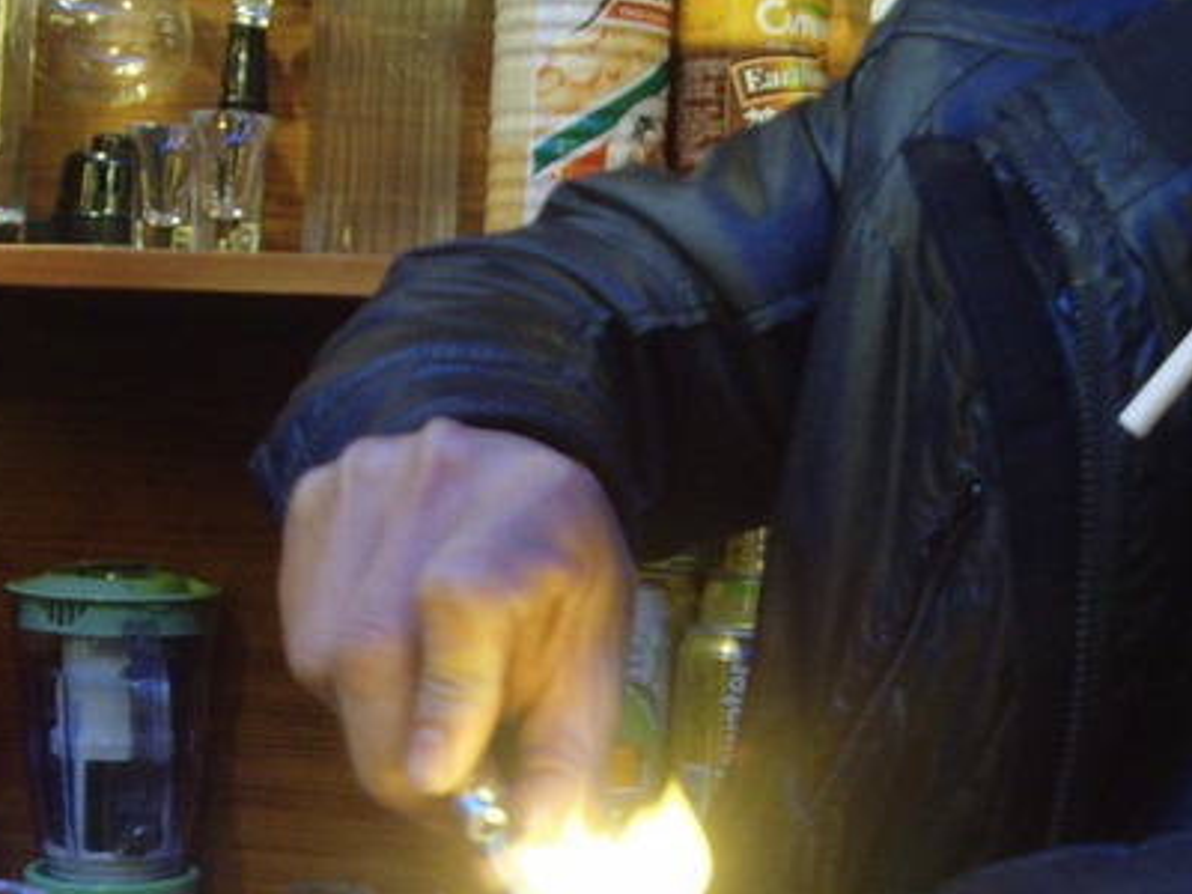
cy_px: 814
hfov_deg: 25.0
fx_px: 2686
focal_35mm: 78
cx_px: 670
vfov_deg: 18.6
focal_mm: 6.6
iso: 200
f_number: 3.5
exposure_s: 1/10
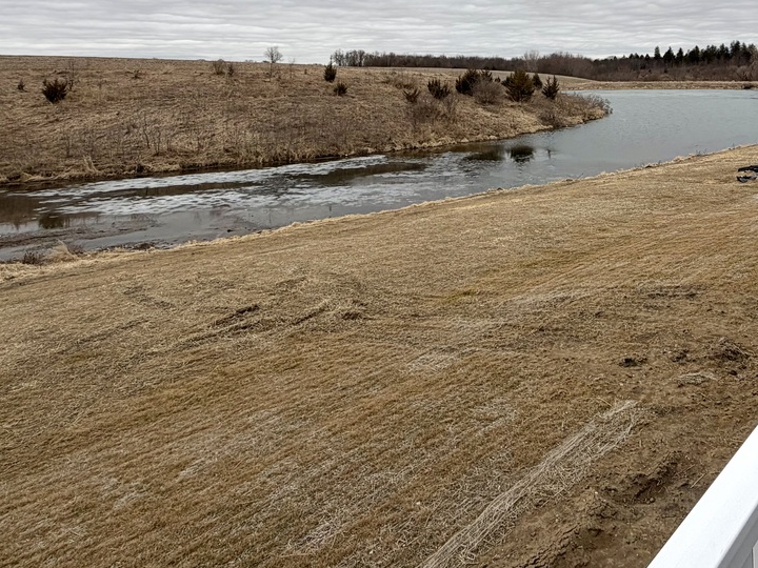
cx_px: 532
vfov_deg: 44.6
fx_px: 613
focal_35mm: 28
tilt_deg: +5.6
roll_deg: +0.7
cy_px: 43
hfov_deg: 61.2
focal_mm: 2.22
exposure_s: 1/901
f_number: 2.2
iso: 20
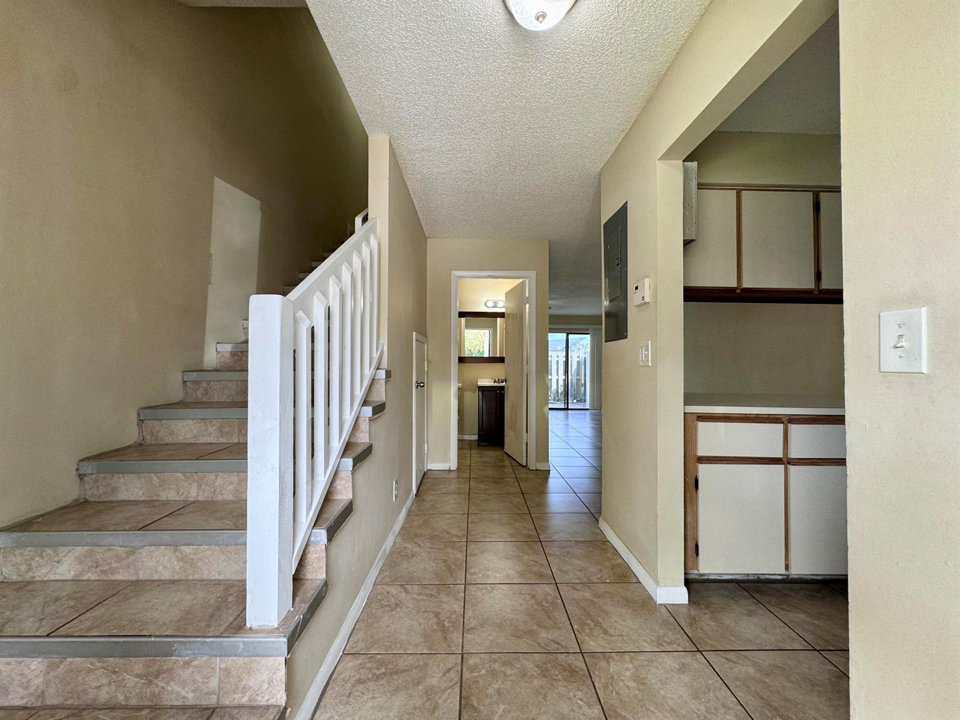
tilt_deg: +0.5
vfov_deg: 85.7
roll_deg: -1.1
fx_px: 388
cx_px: 480
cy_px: 360
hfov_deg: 102.1
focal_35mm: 14
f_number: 2.2
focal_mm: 2.22
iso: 80
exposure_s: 1/120
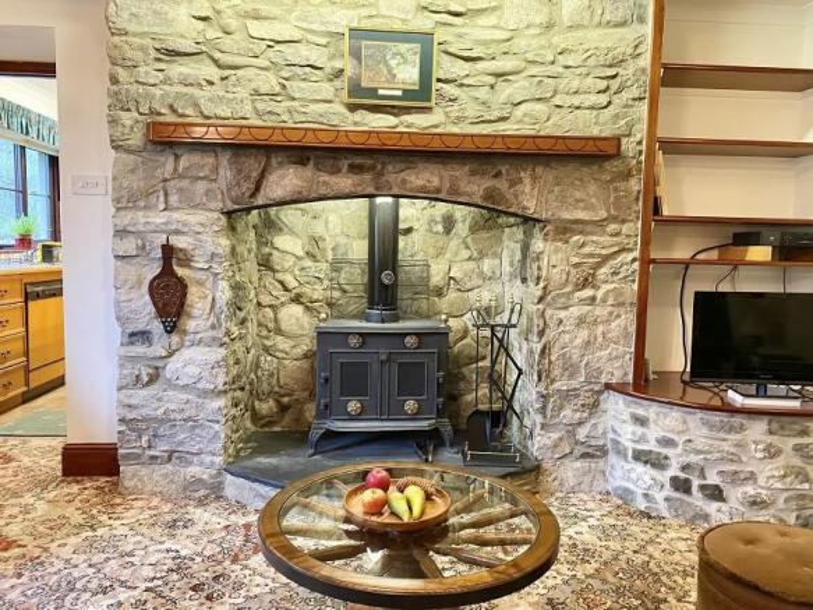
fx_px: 611
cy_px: 305
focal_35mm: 26
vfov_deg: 53.0
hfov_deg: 67.3
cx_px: 406
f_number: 1.8
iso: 320
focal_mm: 4.25
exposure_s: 1/50
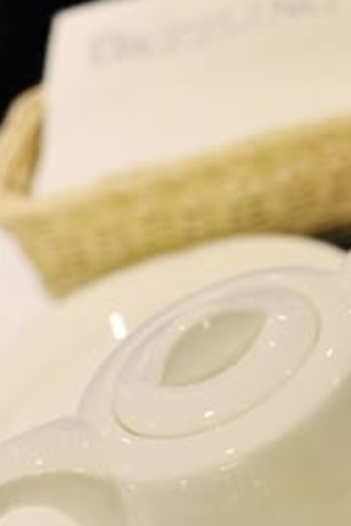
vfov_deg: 15.2
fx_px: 1919
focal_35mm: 131
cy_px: 596
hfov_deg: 10.4
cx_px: 327
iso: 1600
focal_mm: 35
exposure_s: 1/160
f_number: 3.2
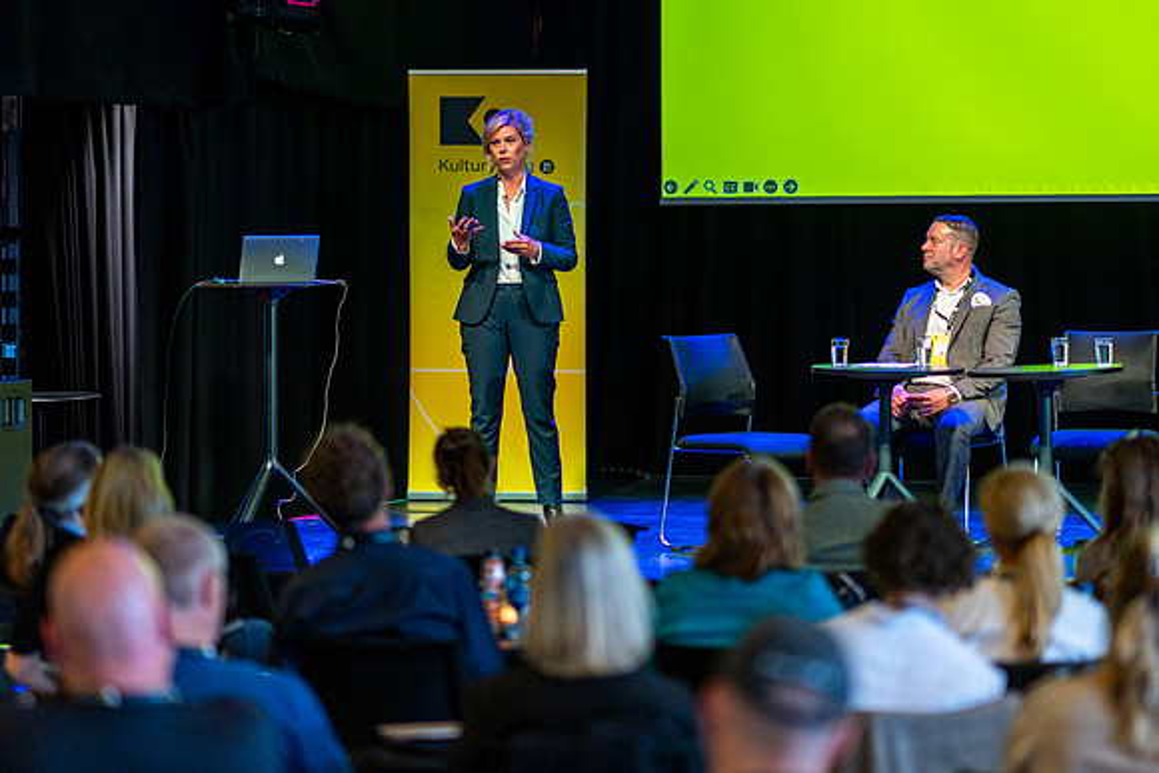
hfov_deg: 17.0
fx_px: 3874
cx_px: 570
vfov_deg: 11.4
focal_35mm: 120
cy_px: 291
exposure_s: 1/500
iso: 500
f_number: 1.4
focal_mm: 85
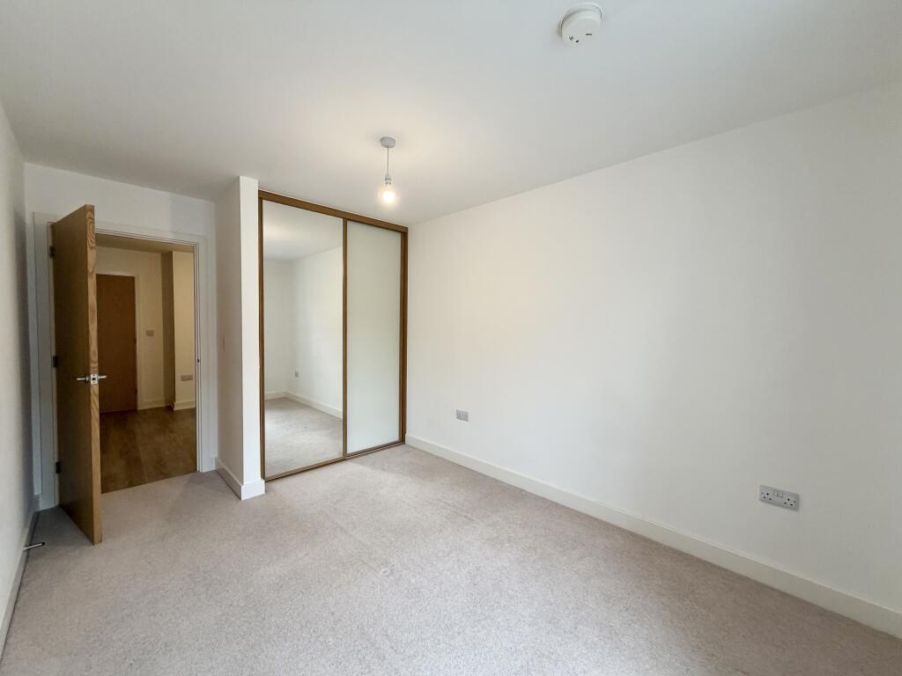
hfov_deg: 102.1
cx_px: 451
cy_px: 338
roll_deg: -0.7
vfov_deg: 85.7
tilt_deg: -1.4
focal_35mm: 14
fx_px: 365
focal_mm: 2.22
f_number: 2.2
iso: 250
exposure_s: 1/121
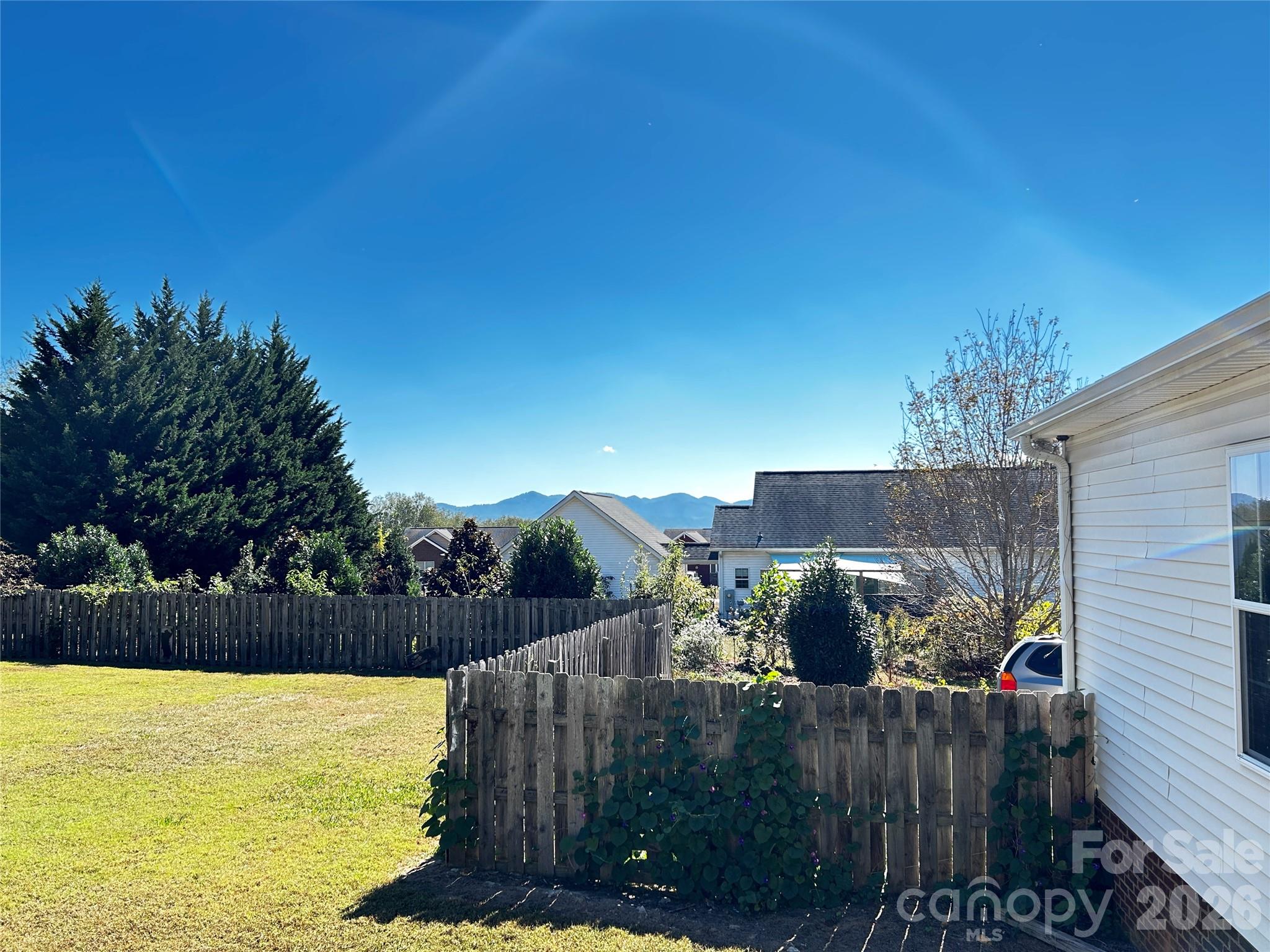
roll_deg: -1.0
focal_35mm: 26
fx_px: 954
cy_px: 476
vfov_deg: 53.1
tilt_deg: +2.7
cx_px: 635
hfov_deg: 67.3
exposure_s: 1/866
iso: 50
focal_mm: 5.7
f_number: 1.5
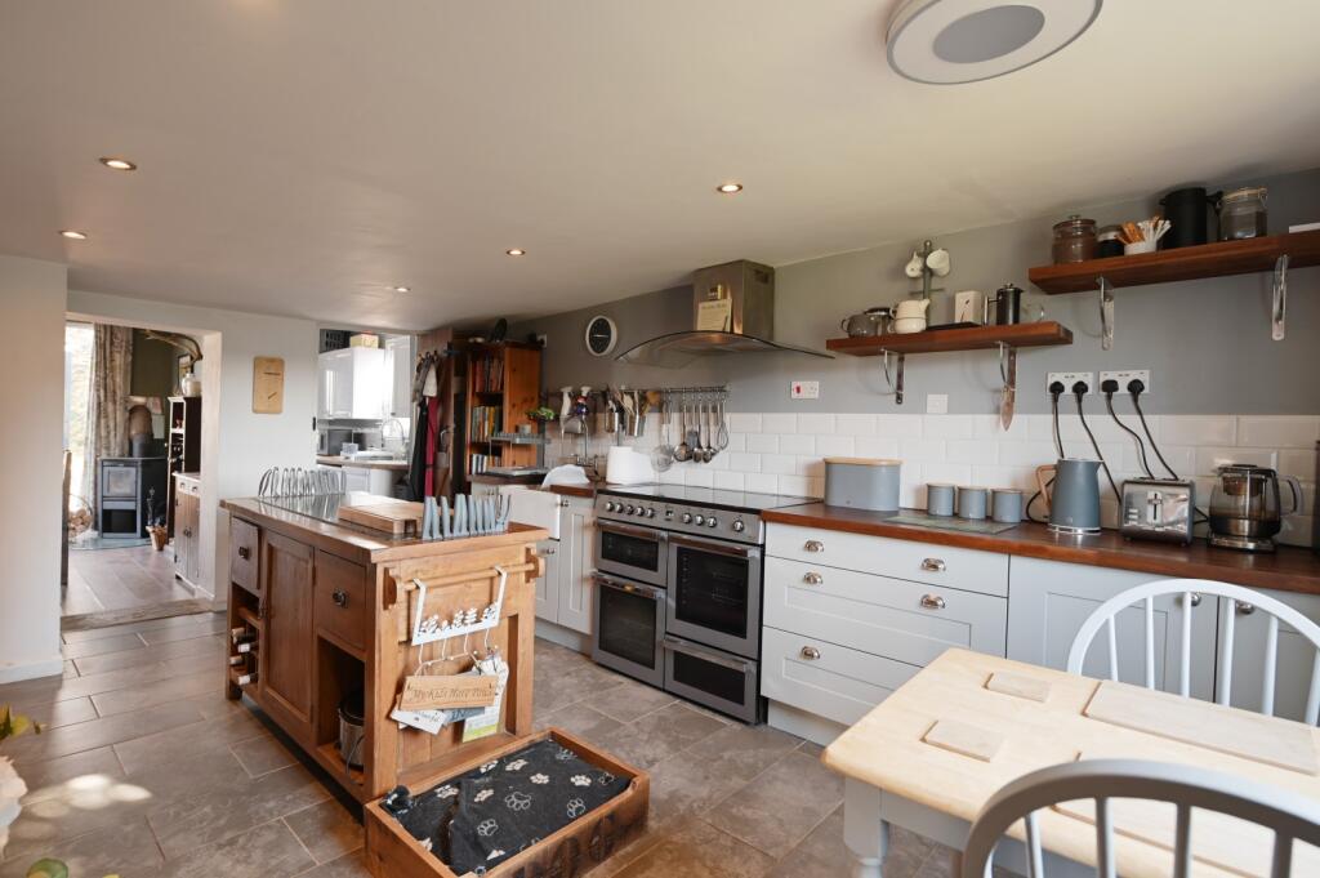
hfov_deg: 90.0
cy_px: 439
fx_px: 659
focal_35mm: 18
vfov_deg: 67.3
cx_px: 660
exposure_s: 1/60
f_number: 4
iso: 320
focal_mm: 18
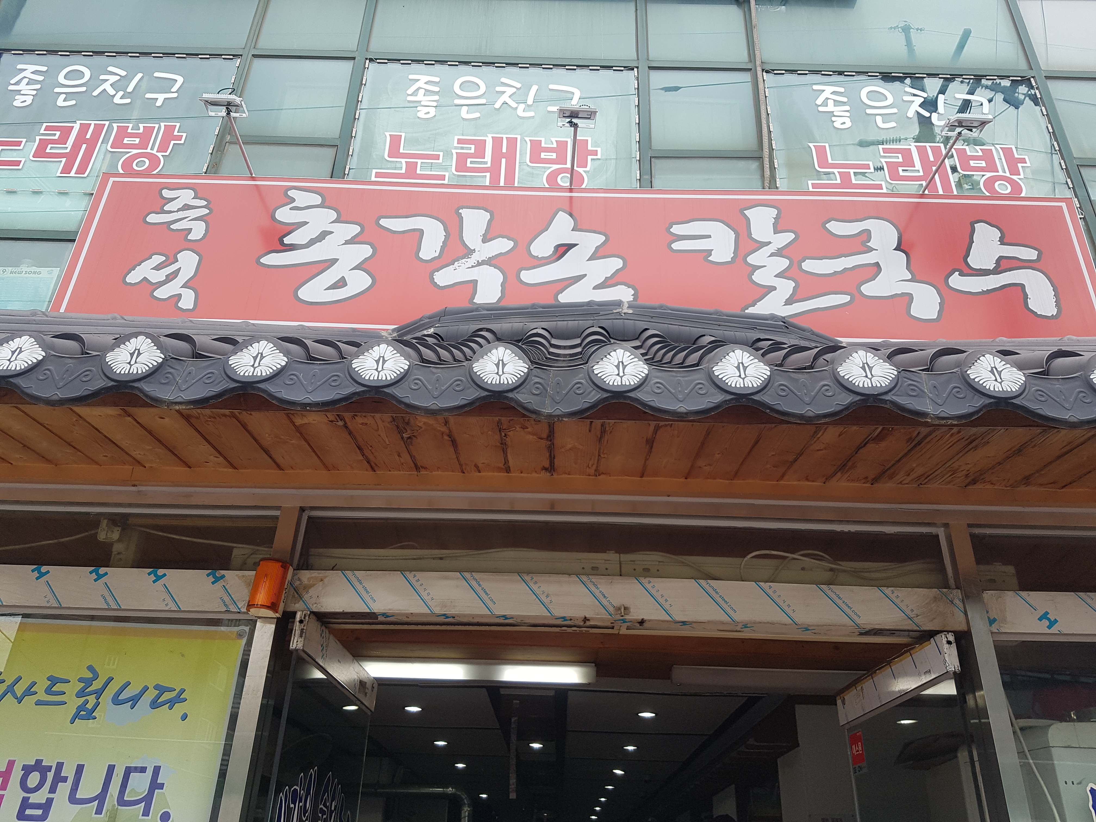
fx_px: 823
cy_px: 411
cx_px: 548
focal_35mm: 26
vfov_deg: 53.1
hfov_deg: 67.3
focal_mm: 4.2
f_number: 1.7
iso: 50
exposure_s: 1/526
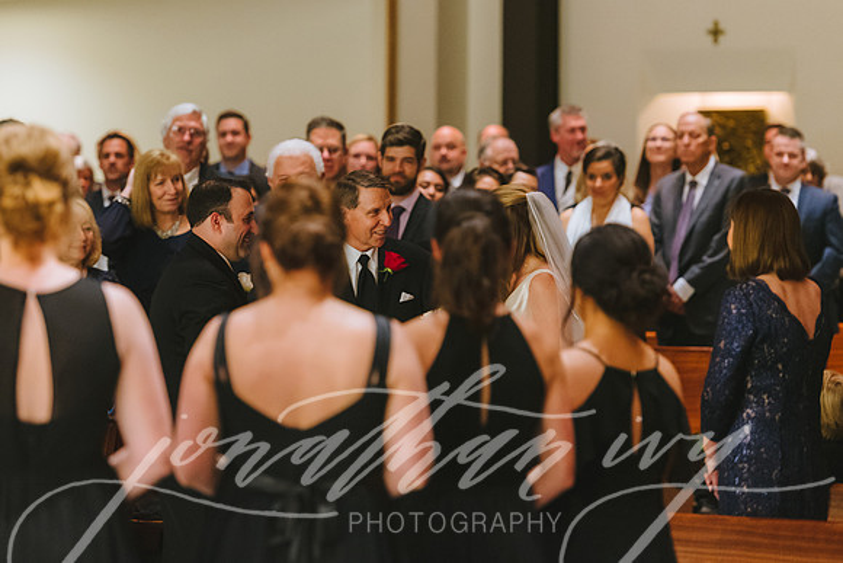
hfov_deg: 11.8
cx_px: 375
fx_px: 4081
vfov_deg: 7.9
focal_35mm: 174
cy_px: 271
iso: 5000
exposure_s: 1/125
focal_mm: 150
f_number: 2.8
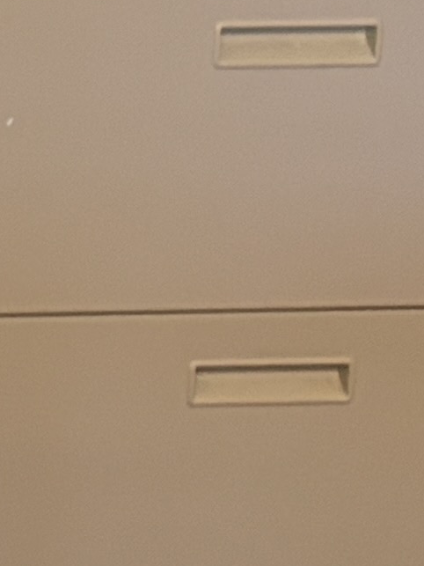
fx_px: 3774
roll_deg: +0.0
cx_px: -1661
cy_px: -381
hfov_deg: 5.2
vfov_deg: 8.3
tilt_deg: -8.9
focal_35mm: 231
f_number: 1.6
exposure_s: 1/60
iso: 160
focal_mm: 5.96
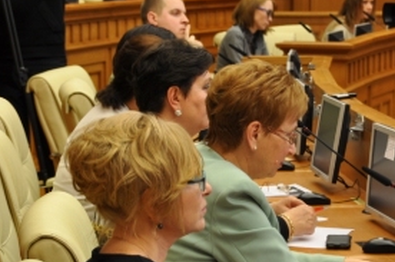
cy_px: 128
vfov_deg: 9.6
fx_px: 1555
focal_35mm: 142
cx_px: 230
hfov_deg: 14.5
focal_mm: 52
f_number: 5.6
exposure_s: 1/30
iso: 220
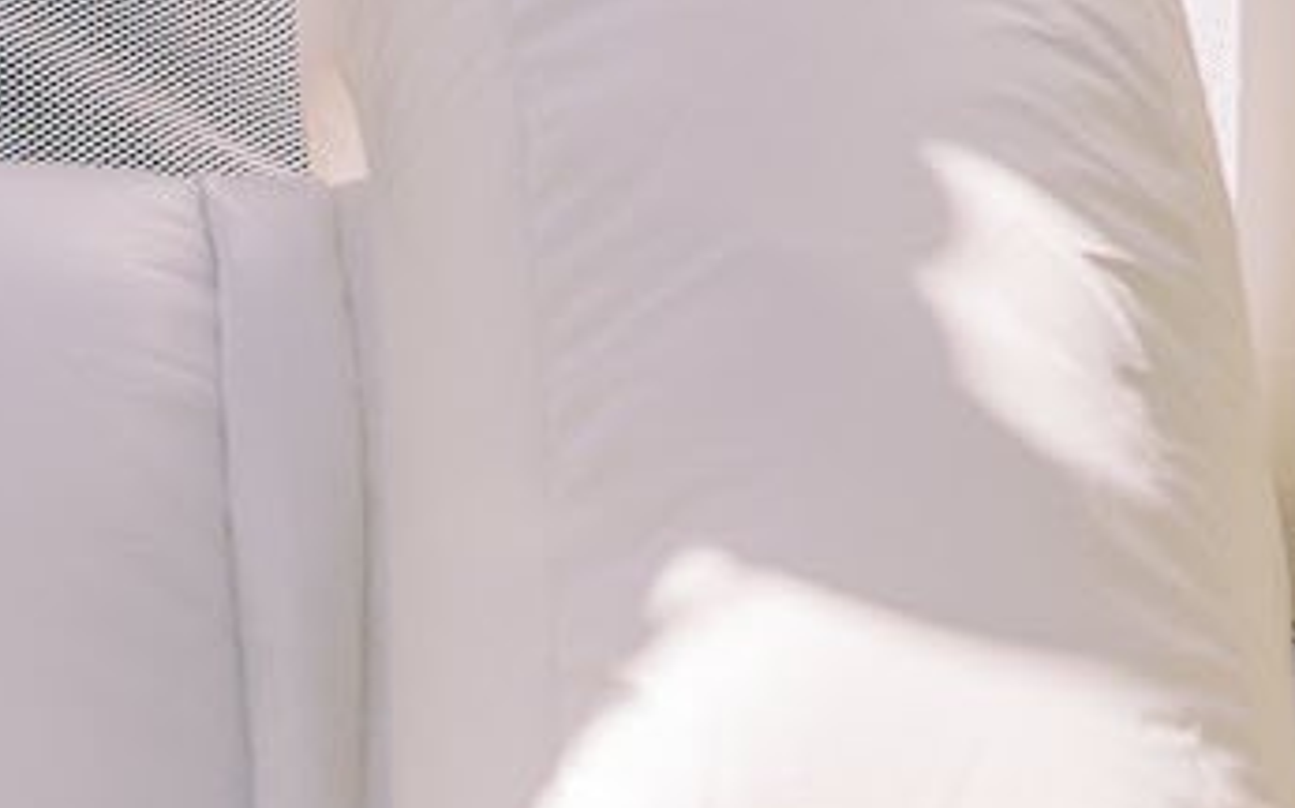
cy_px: -1622
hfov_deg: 8.0
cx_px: -677
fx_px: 9103
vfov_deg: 4.8
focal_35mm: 258
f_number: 2
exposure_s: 1/8000
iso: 400
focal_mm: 35
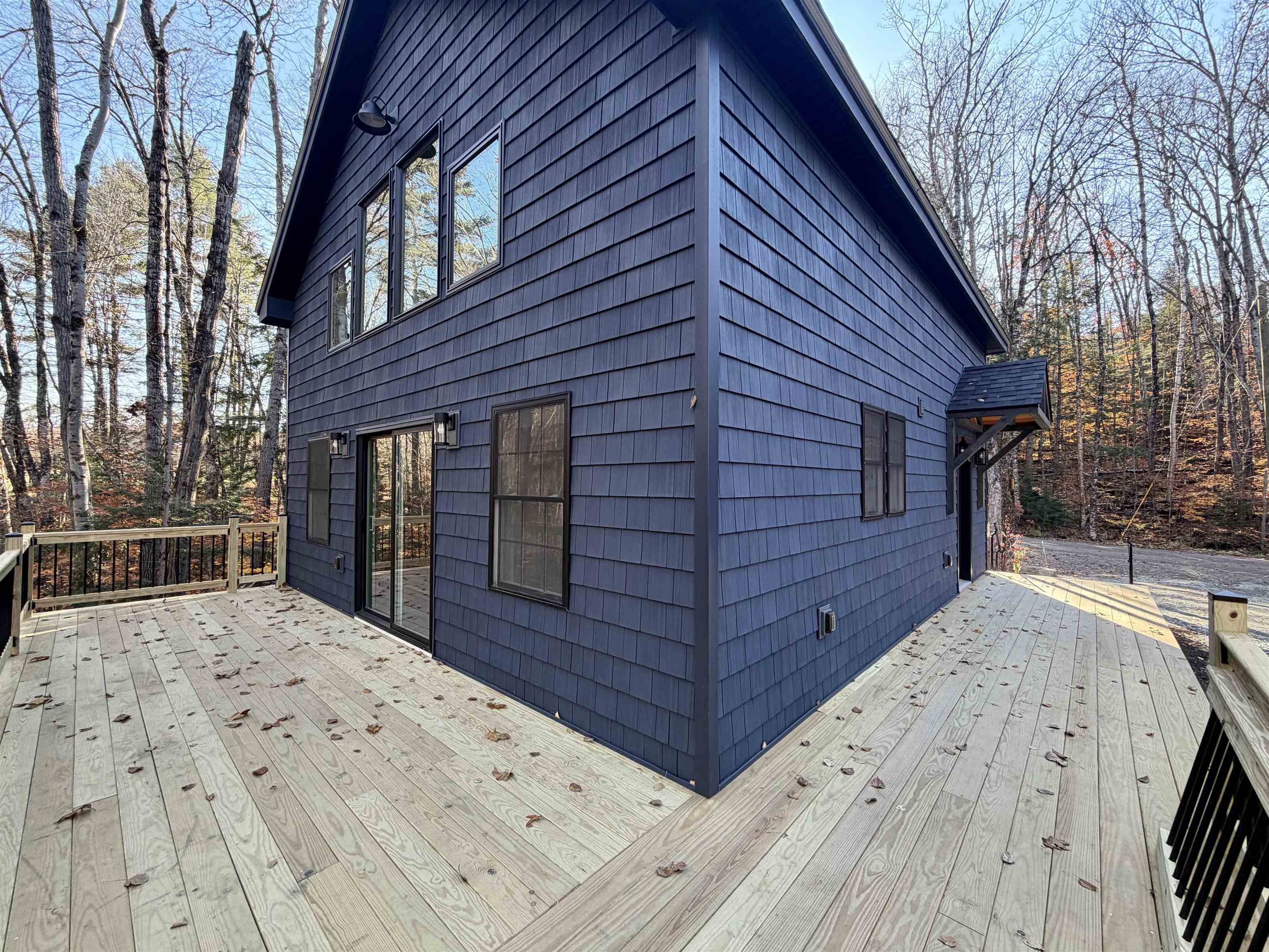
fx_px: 513
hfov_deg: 102.1
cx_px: 634
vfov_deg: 85.7
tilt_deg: +1.0
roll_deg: +0.1
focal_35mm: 14
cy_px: 476
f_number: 2.2
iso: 64
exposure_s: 1/121
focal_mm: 2.22
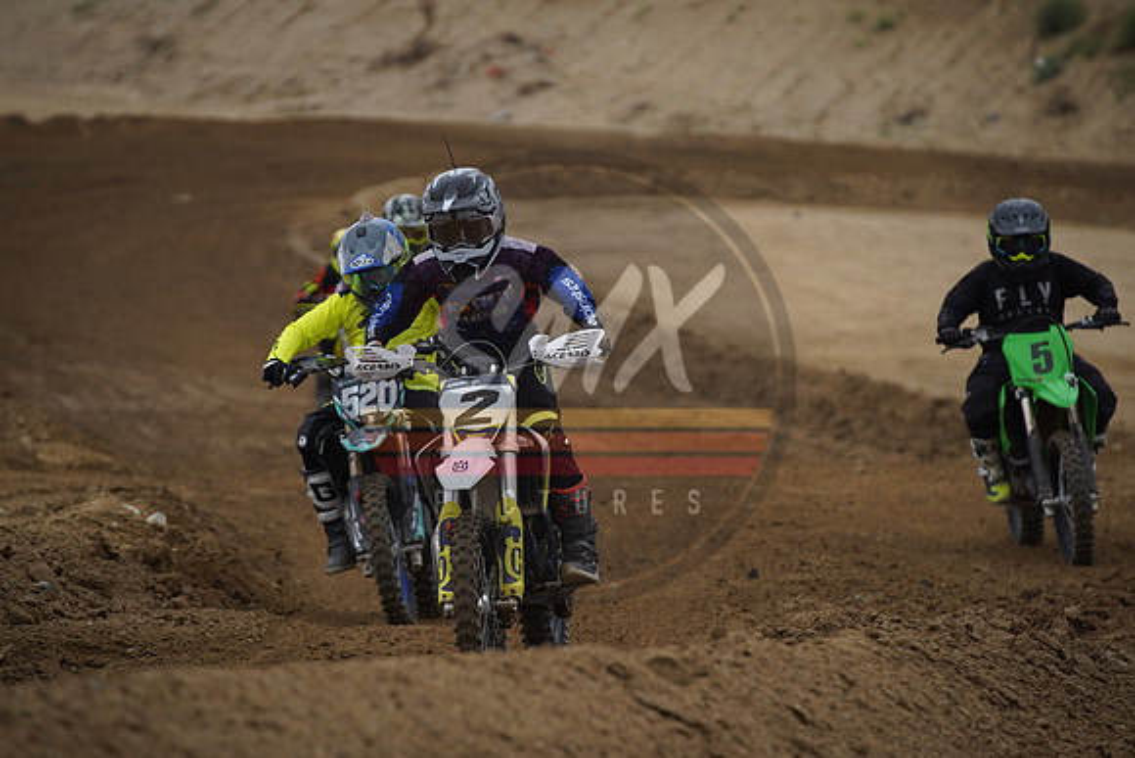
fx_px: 6307
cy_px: 379
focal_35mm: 200
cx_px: 568
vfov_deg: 6.9
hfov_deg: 10.3
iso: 320
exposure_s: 1/1000
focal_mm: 200
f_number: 4
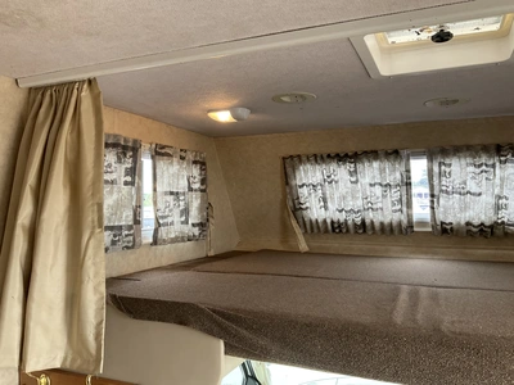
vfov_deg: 48.2
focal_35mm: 29
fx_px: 431
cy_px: 192
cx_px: 257
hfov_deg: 61.7
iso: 64
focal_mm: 3
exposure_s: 1/88
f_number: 1.8
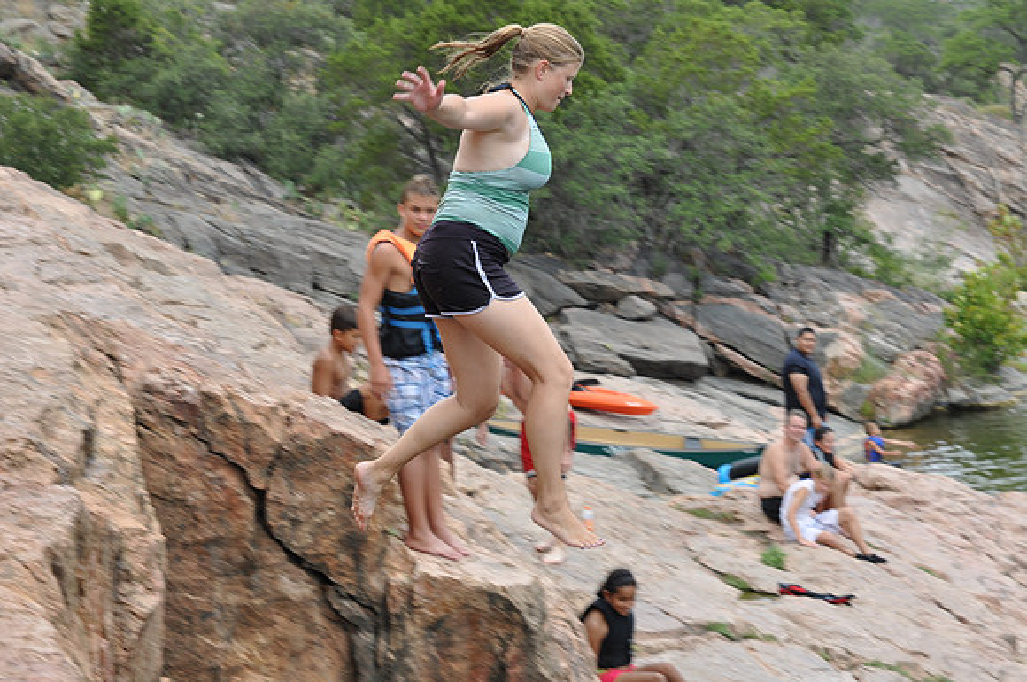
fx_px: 2393
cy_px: 341
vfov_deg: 16.2
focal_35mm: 84
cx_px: 514
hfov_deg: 24.2
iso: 200
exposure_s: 1/250
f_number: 8
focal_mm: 56
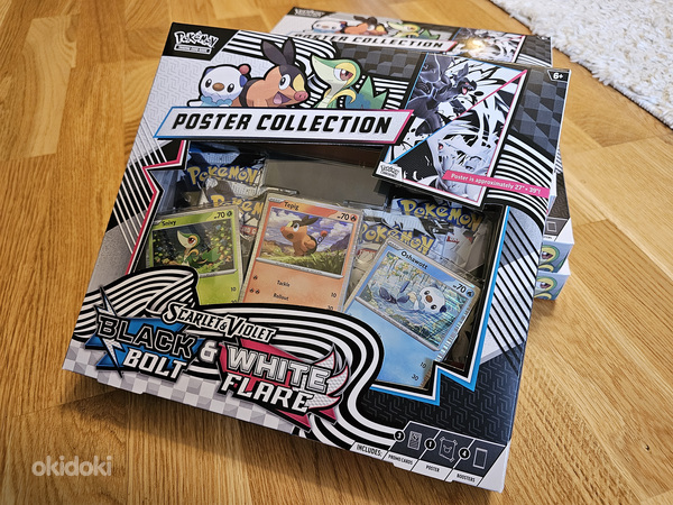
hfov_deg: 73.9
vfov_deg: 58.9
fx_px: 447
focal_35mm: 23
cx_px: 336
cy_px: 252
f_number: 1.7
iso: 320
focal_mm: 6.3
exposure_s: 1/34
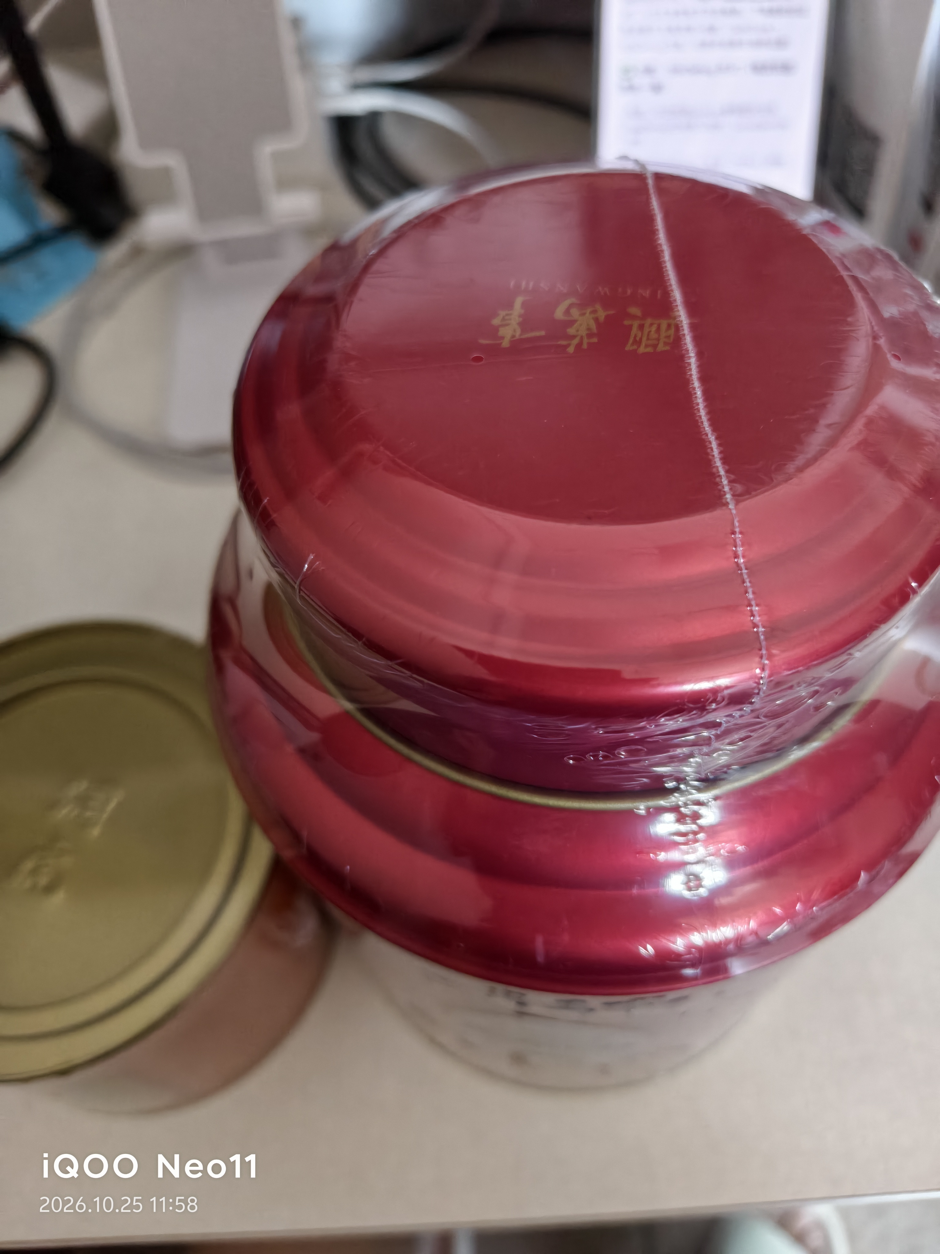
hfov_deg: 58.9
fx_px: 833
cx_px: 470
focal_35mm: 23
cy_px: 627
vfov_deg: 73.9
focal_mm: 5.56
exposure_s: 1/191
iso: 830
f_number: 1.88
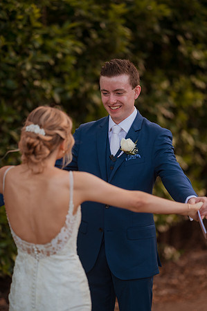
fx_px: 1167
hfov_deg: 10.1
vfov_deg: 15.2
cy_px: 156
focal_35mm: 135
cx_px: 104
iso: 320
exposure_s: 1/800
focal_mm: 135
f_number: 1.8
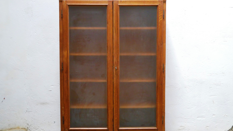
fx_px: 272
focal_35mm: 44
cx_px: 116
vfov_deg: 27.1
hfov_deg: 46.4
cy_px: 70
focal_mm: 20
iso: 2000
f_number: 1.7
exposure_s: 1/60
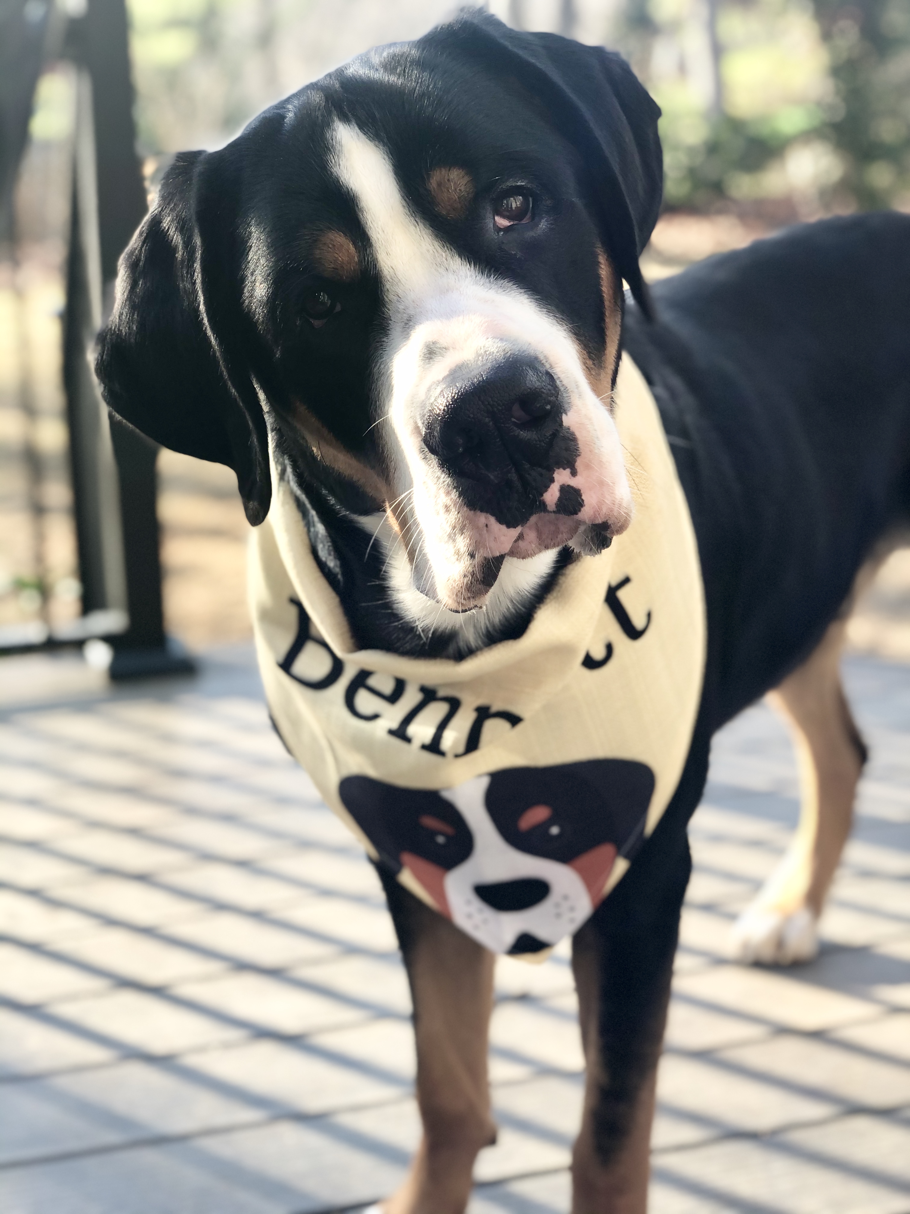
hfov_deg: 28.0
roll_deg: +0.4
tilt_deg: -15.1
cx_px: 455
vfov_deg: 36.8
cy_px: 607
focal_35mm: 52
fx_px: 1823
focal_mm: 6
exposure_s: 1/120
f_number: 2.4
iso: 20
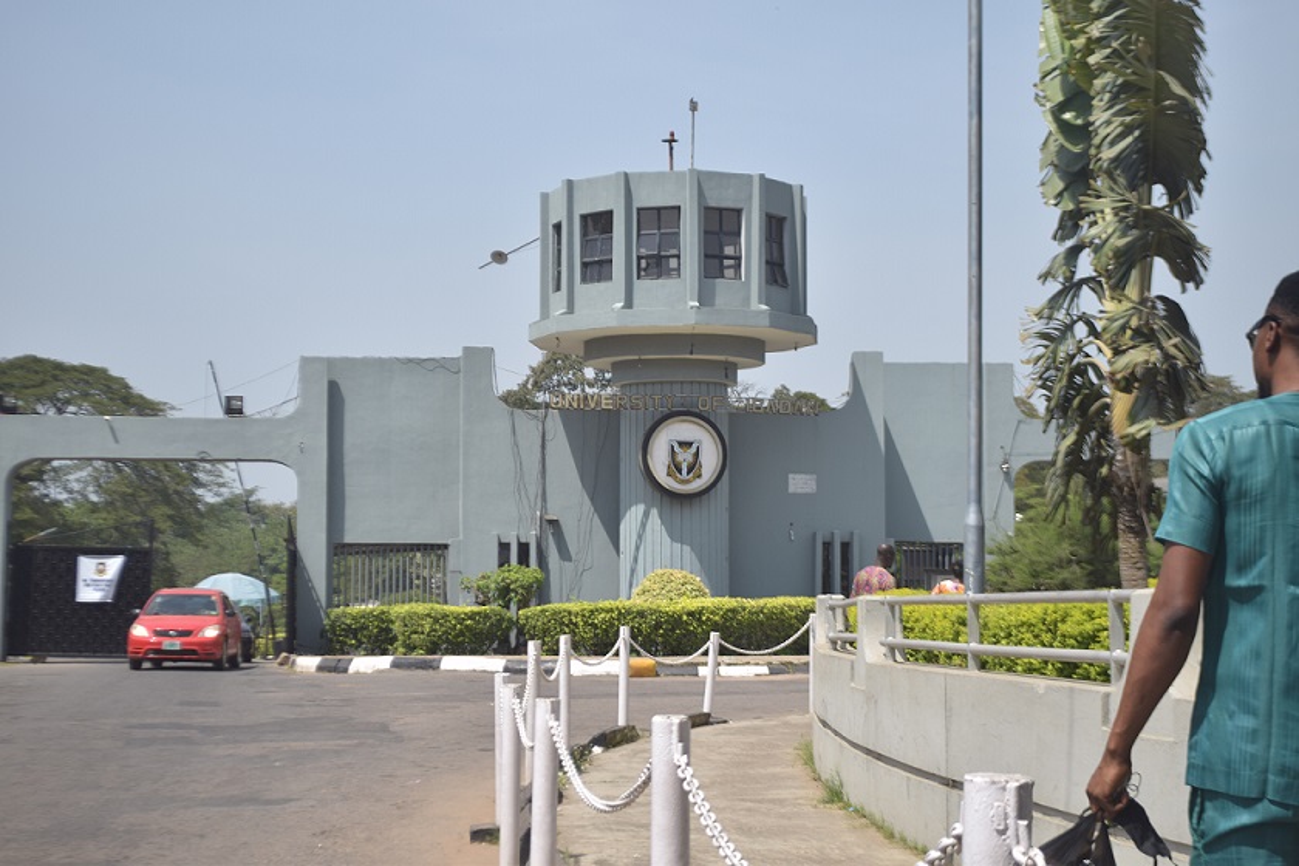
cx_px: 650
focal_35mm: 60
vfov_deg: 22.6
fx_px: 2165
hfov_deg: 33.4
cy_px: 433
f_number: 6.3
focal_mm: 40
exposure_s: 1/500
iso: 100
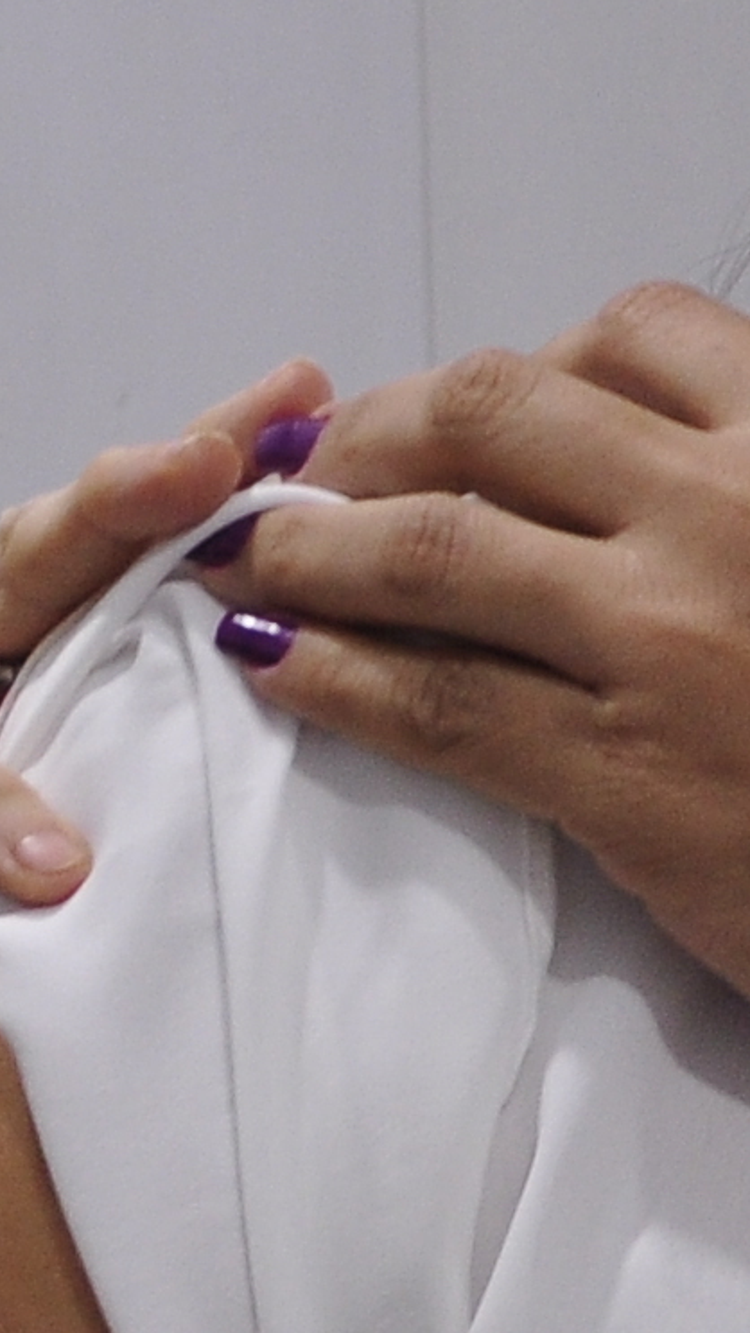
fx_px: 5762
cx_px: -86
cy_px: 1060
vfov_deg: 13.1
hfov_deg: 7.4
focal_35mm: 163
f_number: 3.5
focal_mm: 18
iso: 400
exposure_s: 1/30
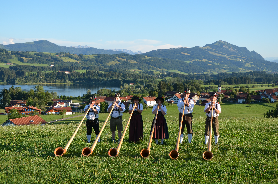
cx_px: 139
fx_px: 370
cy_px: 92
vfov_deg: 28.0
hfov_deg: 41.2
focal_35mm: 48
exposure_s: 1/250
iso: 180
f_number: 8
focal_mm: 32
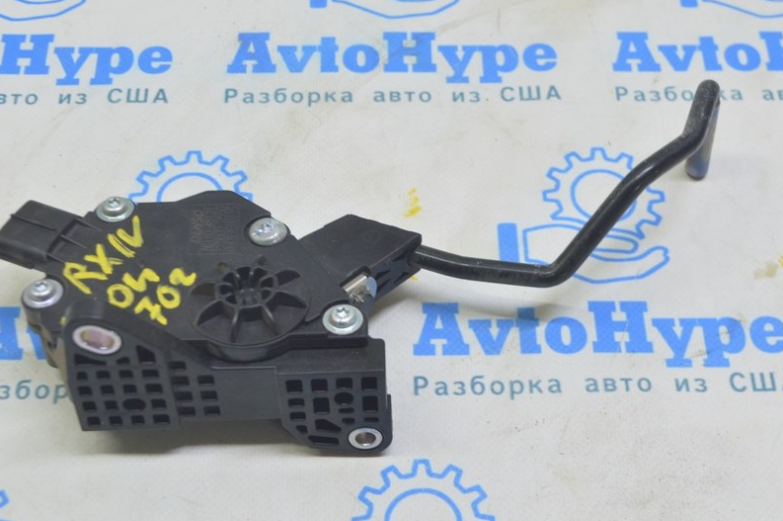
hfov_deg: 32.4
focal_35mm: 62
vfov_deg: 21.9
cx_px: 391
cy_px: 236
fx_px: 1347
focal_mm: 32
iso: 400
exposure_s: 1/20
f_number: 5.6
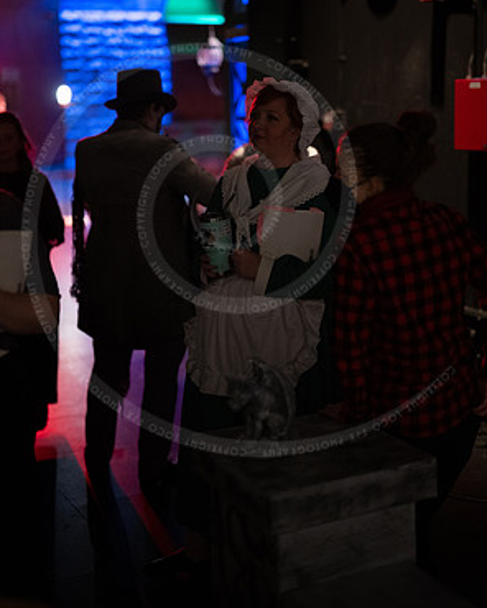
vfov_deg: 32.9
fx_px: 1027
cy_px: 243
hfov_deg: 26.7
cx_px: 244
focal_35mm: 57
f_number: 1.2
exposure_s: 1/200
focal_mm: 50
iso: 4000
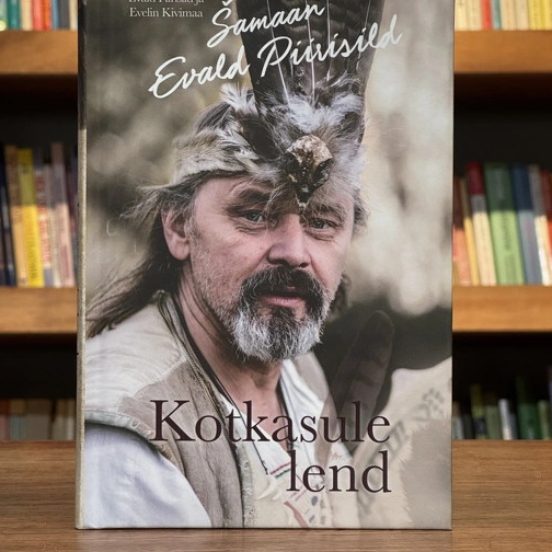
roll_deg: -0.3
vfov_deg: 18.9
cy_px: 232
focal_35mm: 92
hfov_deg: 18.9
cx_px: 274
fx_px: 1660
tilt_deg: -1.3
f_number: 2.8
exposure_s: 1/99
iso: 200
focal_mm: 9
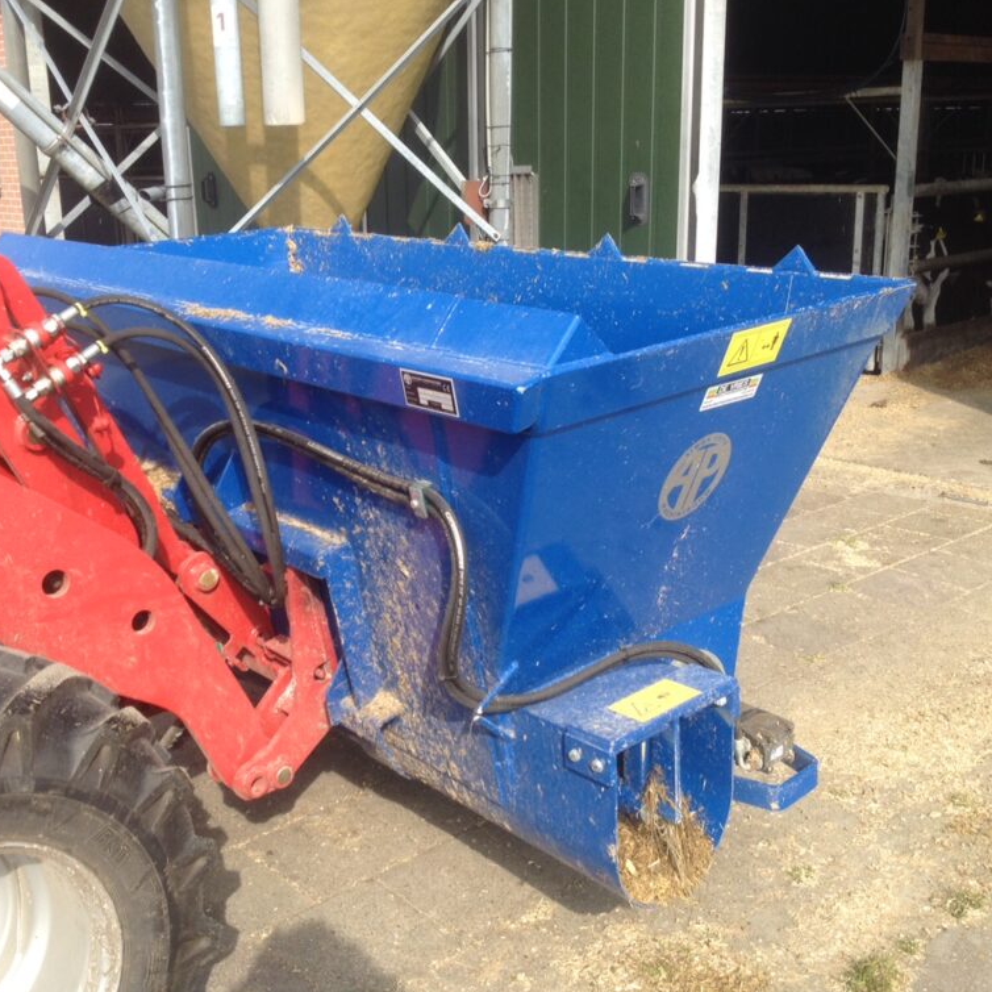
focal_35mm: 42
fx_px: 1362
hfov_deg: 39.9
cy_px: 497
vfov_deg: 40.0
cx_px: 425
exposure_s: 1/690
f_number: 2.4
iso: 50
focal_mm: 4.28
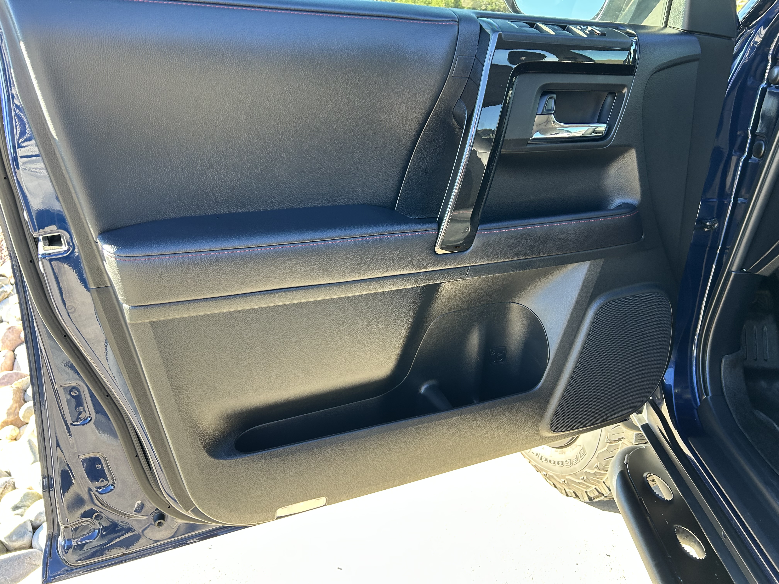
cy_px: 292
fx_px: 585
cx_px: 390
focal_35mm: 26
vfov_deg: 53.1
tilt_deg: -23.6
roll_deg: -1.2
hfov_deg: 67.3
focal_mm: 5.7
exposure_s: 1/121
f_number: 1.5
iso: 80
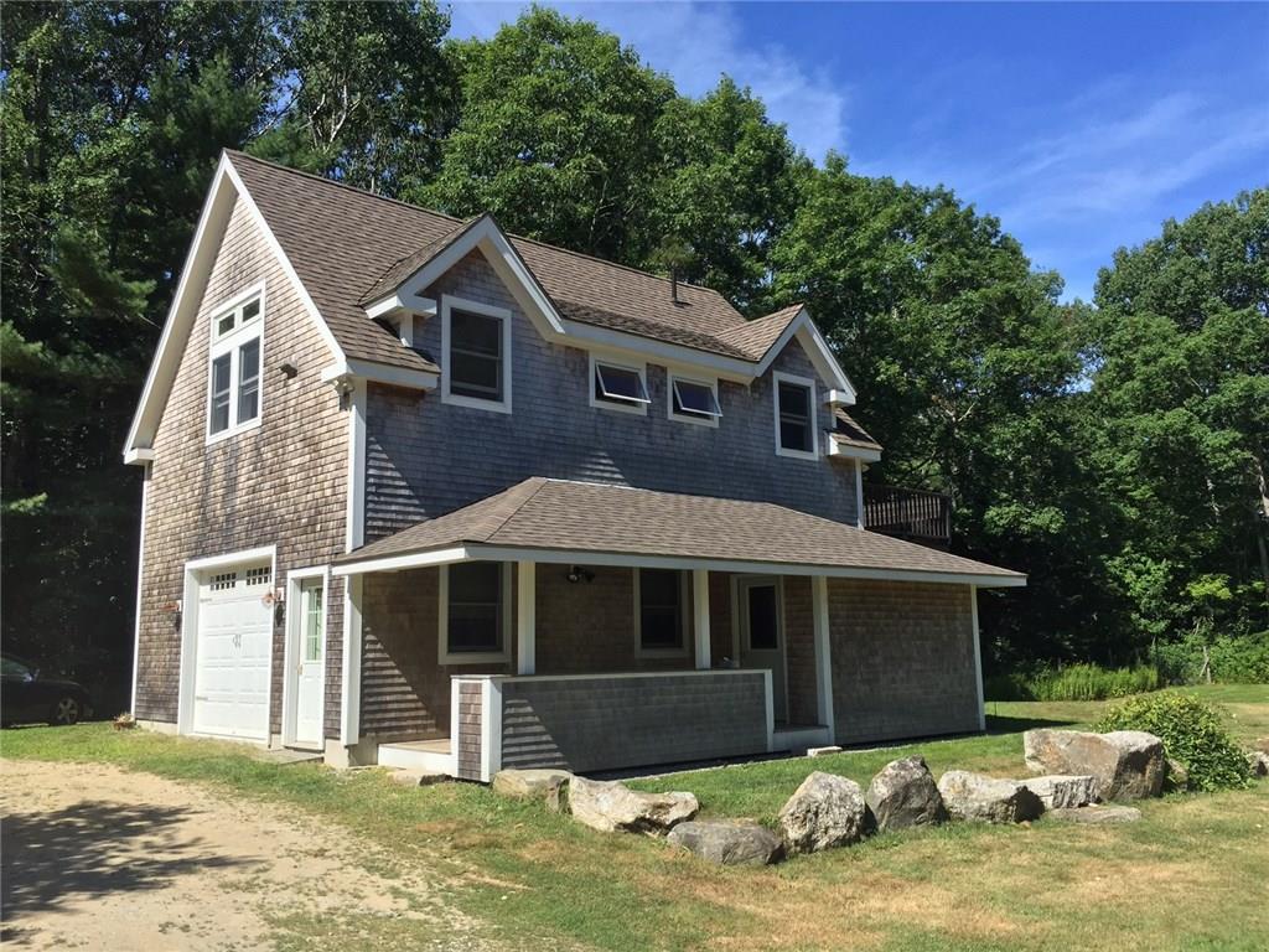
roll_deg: -0.7
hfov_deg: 61.7
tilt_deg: +8.2
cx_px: 634
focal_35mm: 29
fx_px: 1063
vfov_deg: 48.2
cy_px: 476
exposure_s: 1/1364
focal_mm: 4.15
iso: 32
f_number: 2.2
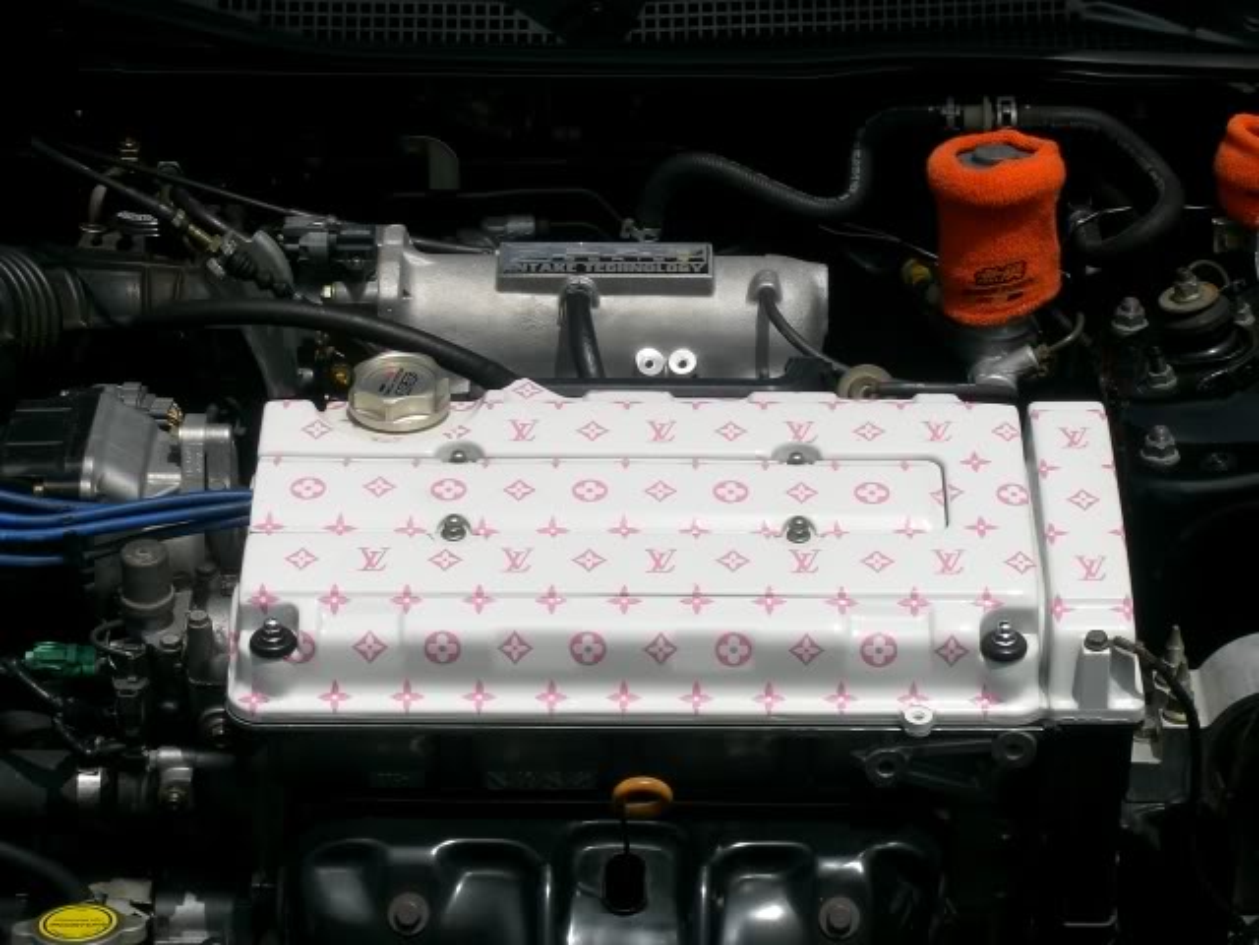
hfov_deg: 17.3
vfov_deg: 13.0
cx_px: 630
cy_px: 472
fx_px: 4146
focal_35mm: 114
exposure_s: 1/500
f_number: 7.6
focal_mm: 18.9
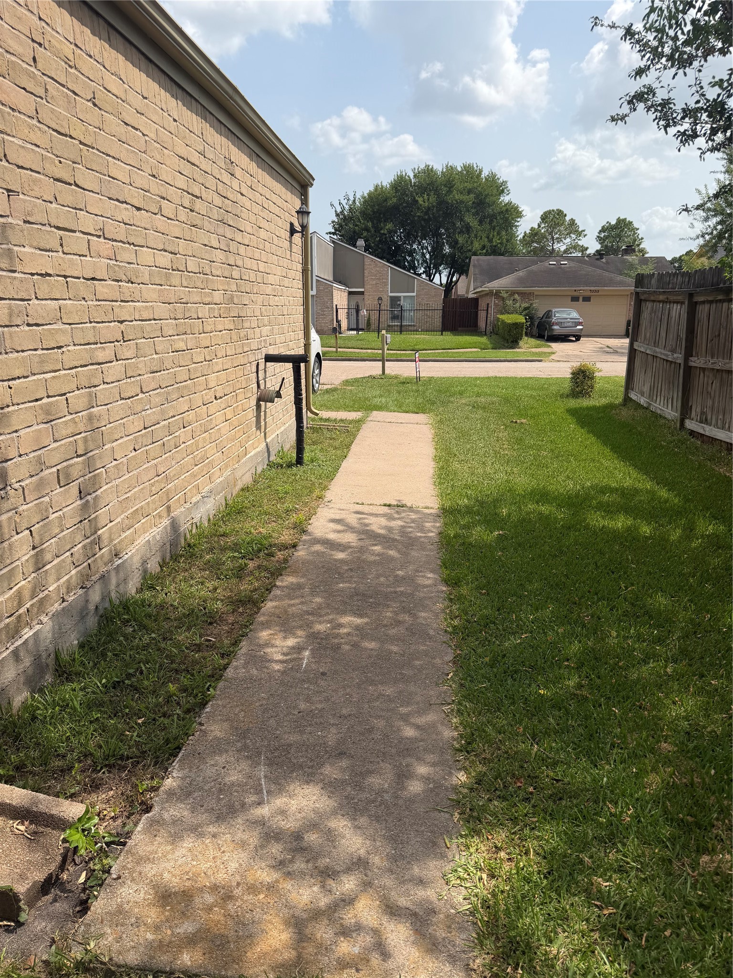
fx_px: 678
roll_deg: -0.1
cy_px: 489
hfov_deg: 56.8
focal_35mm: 24
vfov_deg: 71.6
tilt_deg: -14.4
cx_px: 366
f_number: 1.78
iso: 80
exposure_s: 1/4673
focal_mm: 6.76
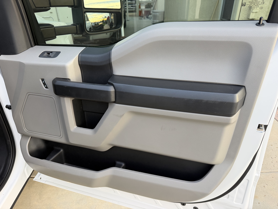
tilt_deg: -28.8
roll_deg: +0.1
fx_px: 193
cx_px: 139
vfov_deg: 56.8
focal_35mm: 24
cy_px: 104
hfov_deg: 71.6
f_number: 1.78
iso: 200
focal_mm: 6.76
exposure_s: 1/121
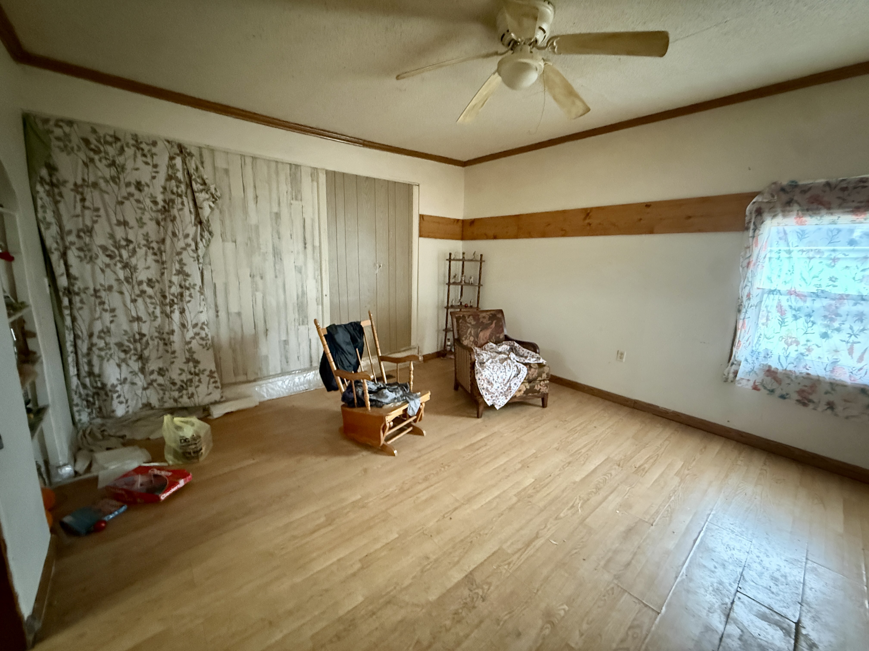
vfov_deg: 85.7
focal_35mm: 14
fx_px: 351
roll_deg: -1.2
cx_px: 434
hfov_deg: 102.1
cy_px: 326
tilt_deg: -10.8
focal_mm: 2.22
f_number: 2.2
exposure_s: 1/40
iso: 1600
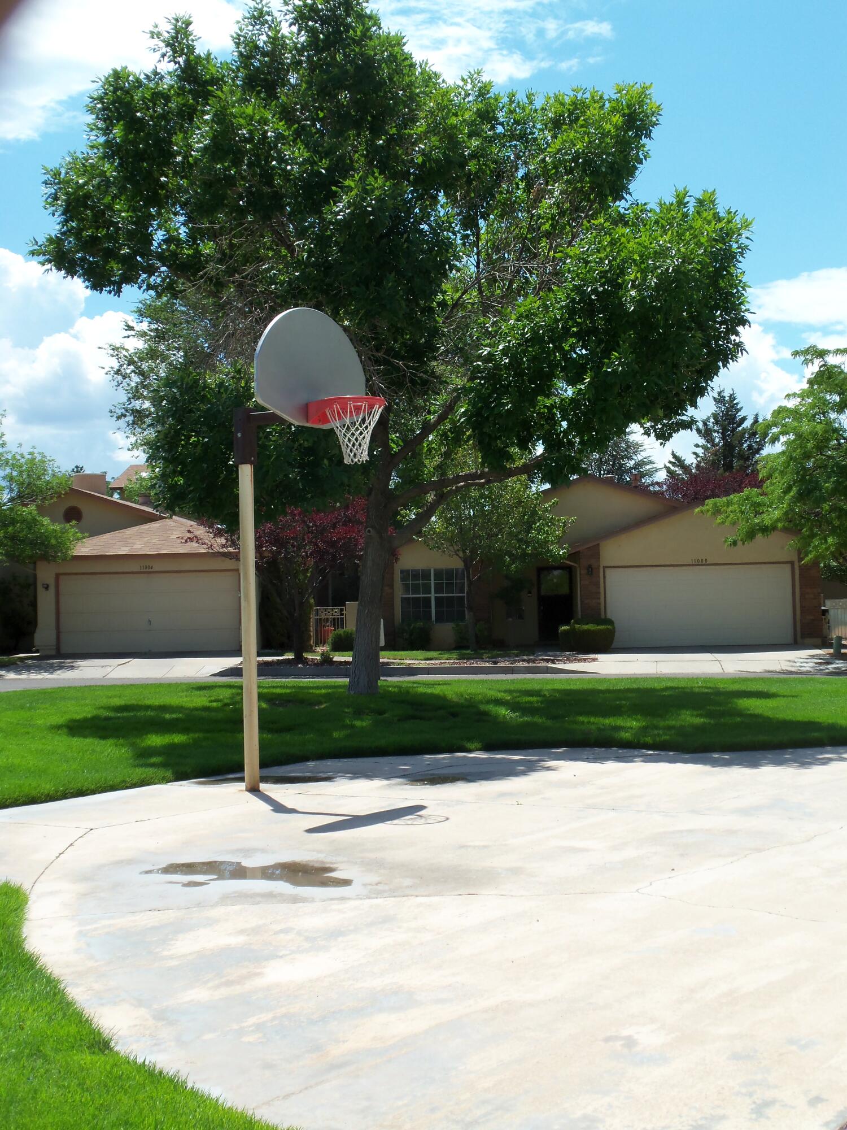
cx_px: 424
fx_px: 1566
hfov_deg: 30.3
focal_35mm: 48
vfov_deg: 39.7
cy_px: 565
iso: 80
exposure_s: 1/640
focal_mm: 8.7
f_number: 3.9
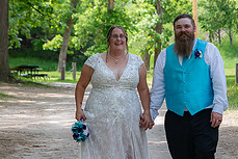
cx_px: 194
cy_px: 59
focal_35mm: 229
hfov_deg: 9.0
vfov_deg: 6.0
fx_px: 1515
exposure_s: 1/160
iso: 200
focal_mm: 70
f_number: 4
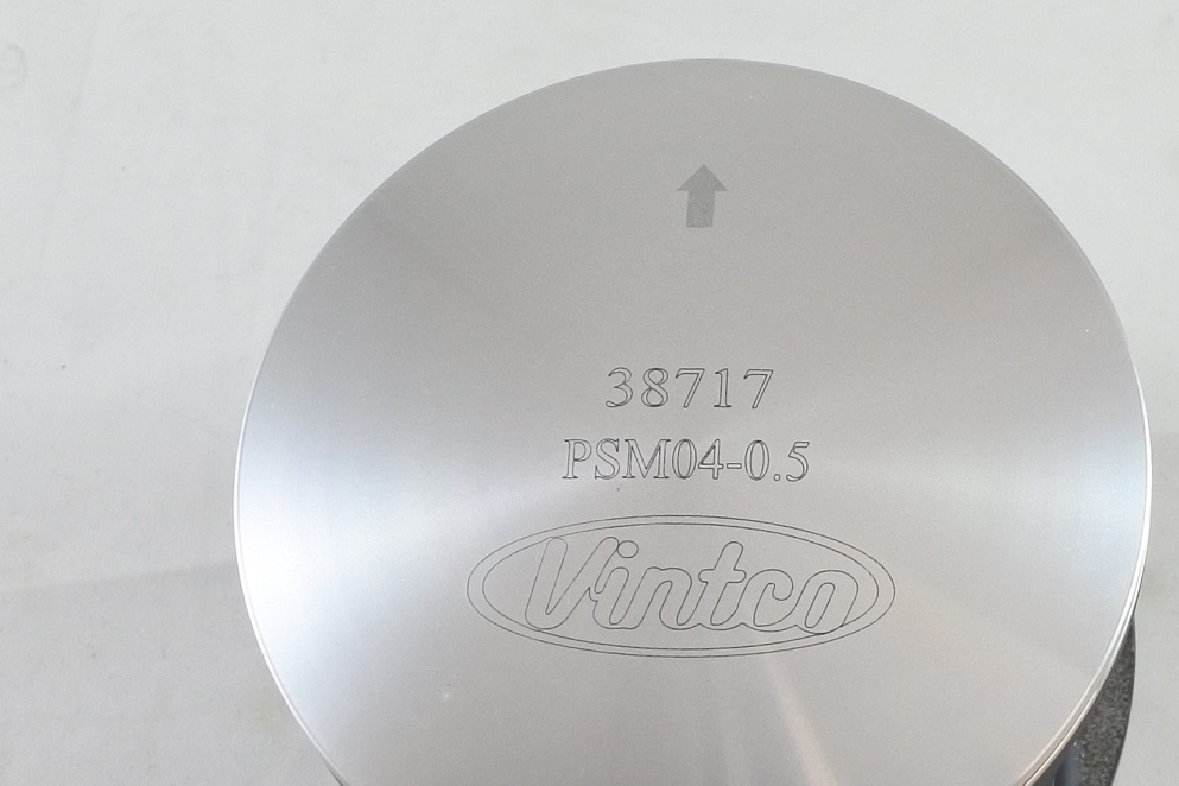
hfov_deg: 35.0
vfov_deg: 23.6
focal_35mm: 57
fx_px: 1867
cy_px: 573
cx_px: 690
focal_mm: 11.2
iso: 400
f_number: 3.8
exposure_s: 1/160
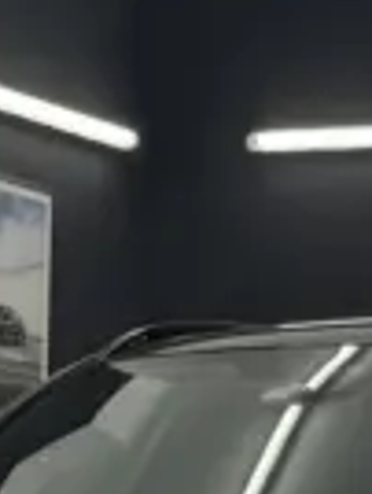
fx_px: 2614
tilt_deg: +1.7
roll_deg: -0.5
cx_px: 125
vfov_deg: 10.7
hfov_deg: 8.1
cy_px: 420
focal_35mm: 183
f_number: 1.78
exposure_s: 1/100
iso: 64
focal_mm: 6.76
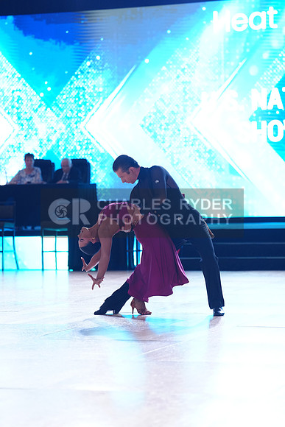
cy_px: 214
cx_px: 142
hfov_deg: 12.3
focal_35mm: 111
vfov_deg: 18.4
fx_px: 1317
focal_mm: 111
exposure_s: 1/500
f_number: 2.8
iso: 1250
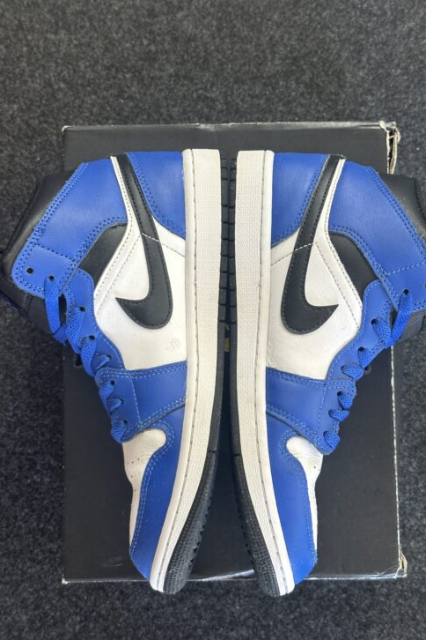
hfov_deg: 24.6
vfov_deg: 36.2
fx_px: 976
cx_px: 221
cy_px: 341
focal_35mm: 55
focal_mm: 6.86
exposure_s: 1/50
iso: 125
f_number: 1.78
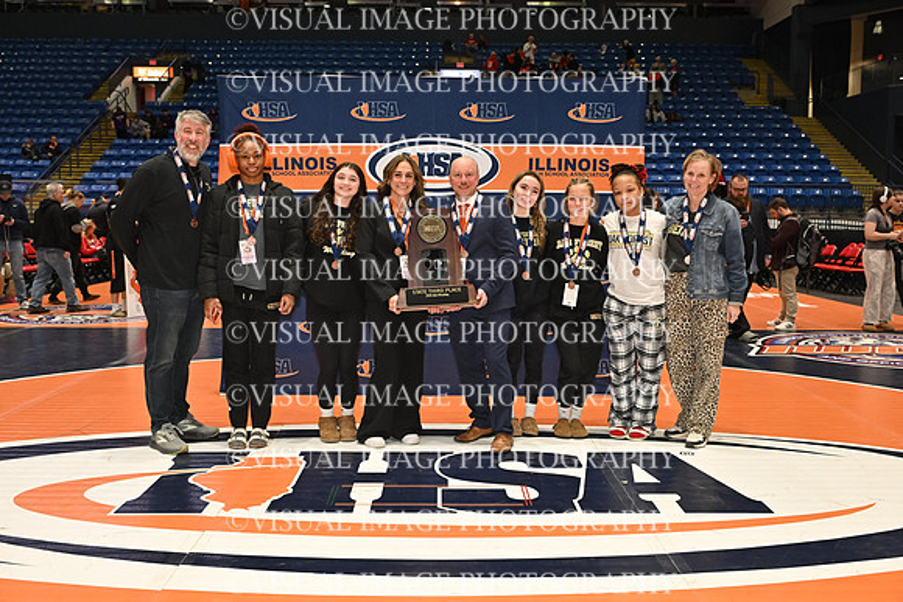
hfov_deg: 54.4
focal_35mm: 35
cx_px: 452
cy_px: 301
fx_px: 878
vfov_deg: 37.9
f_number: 5.6
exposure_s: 1/160
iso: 1600
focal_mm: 35
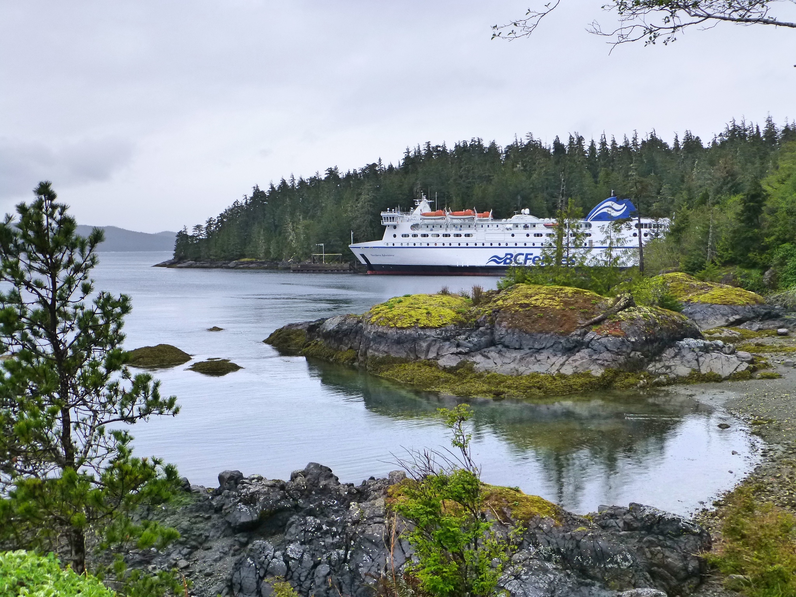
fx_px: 897
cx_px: 398
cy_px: 298
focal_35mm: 39
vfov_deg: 36.8
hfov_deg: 47.9
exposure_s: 1/400
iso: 160
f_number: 3.9
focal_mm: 6.9
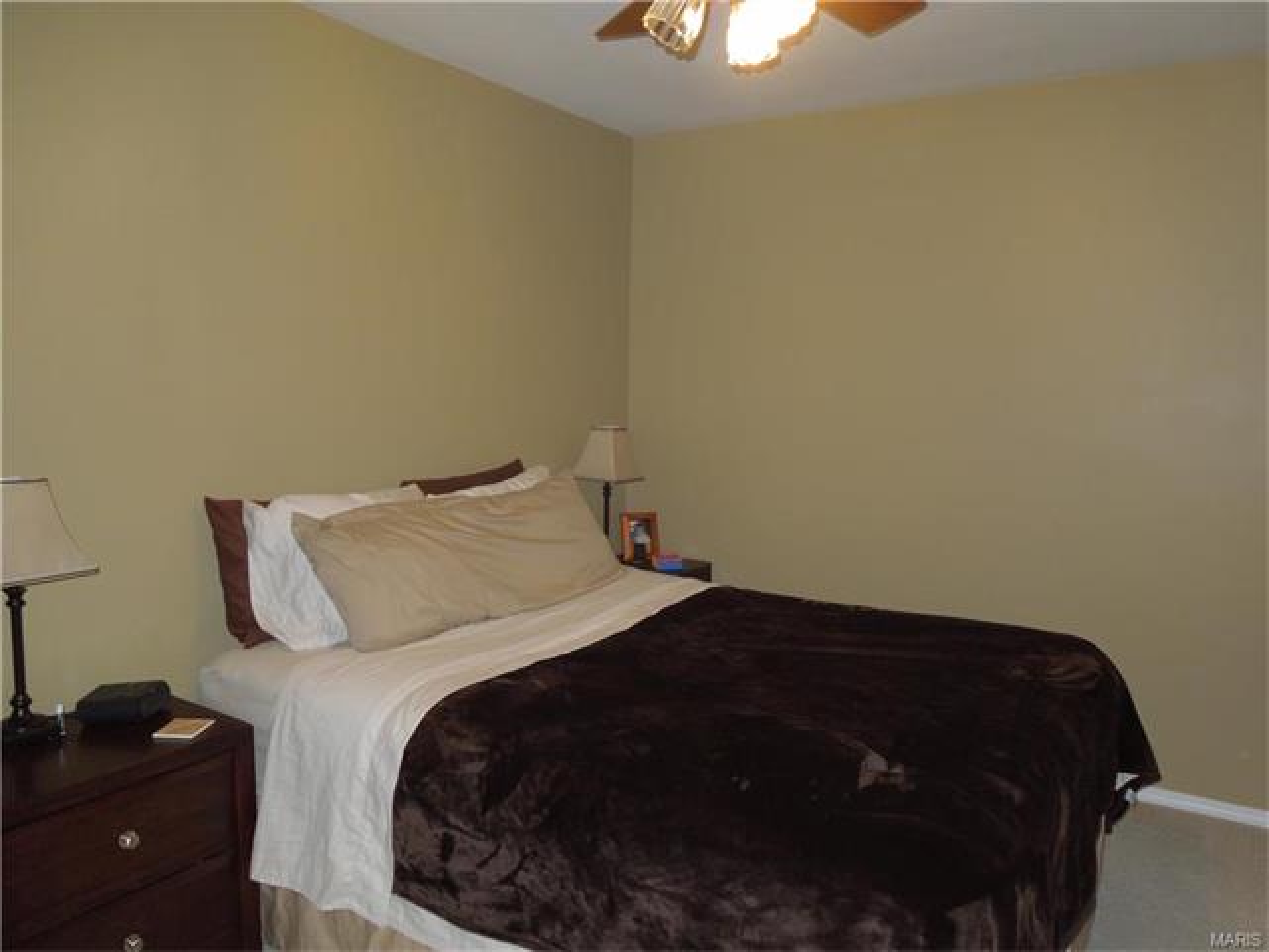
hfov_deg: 69.4
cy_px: 476
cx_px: 634
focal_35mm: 25
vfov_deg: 54.9
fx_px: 916
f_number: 3.3
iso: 280
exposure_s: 1/30
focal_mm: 4.5
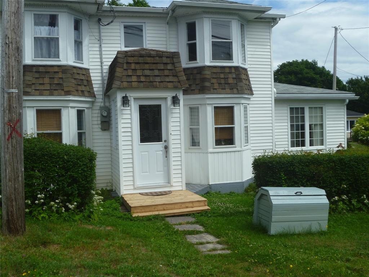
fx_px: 373
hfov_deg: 52.6
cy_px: 138
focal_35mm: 35
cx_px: 184
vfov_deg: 40.7
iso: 80
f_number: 5.6
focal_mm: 6.3
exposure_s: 1/320
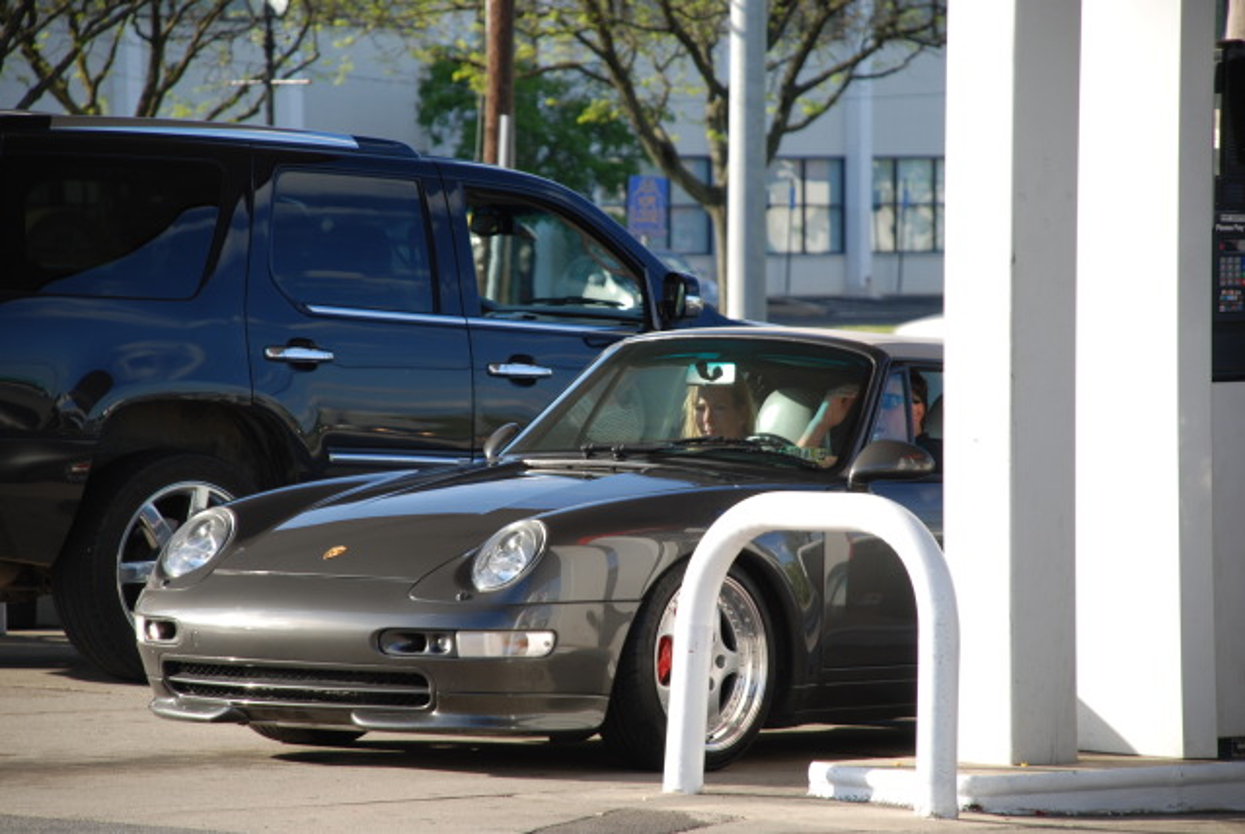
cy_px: 417
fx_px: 6493
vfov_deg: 7.3
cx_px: 622
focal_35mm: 188
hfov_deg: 11.0
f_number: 5.6
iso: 100
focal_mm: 125
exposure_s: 1/125
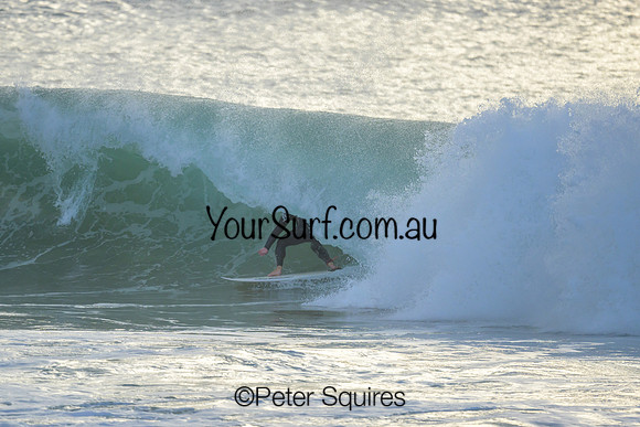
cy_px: 214
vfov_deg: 1.7
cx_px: 320
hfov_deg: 2.6
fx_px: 14225
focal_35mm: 800
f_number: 6.3
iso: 1000
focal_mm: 800
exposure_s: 1/2500
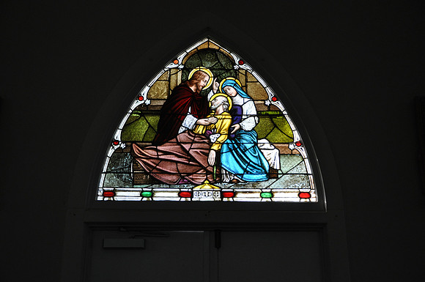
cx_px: 212
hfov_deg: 41.2
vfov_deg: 28.0
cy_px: 141
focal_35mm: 48
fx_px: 566
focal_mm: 32
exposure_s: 1/40
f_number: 4.2
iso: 800
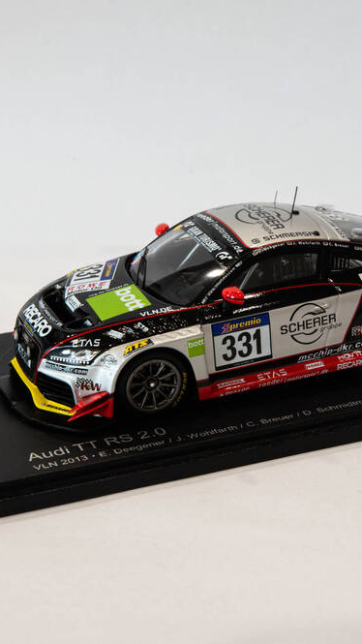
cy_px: 322
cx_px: 254
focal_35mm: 104
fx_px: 1775
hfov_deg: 11.6
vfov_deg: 20.6
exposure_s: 1/15
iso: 320
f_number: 18
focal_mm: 66
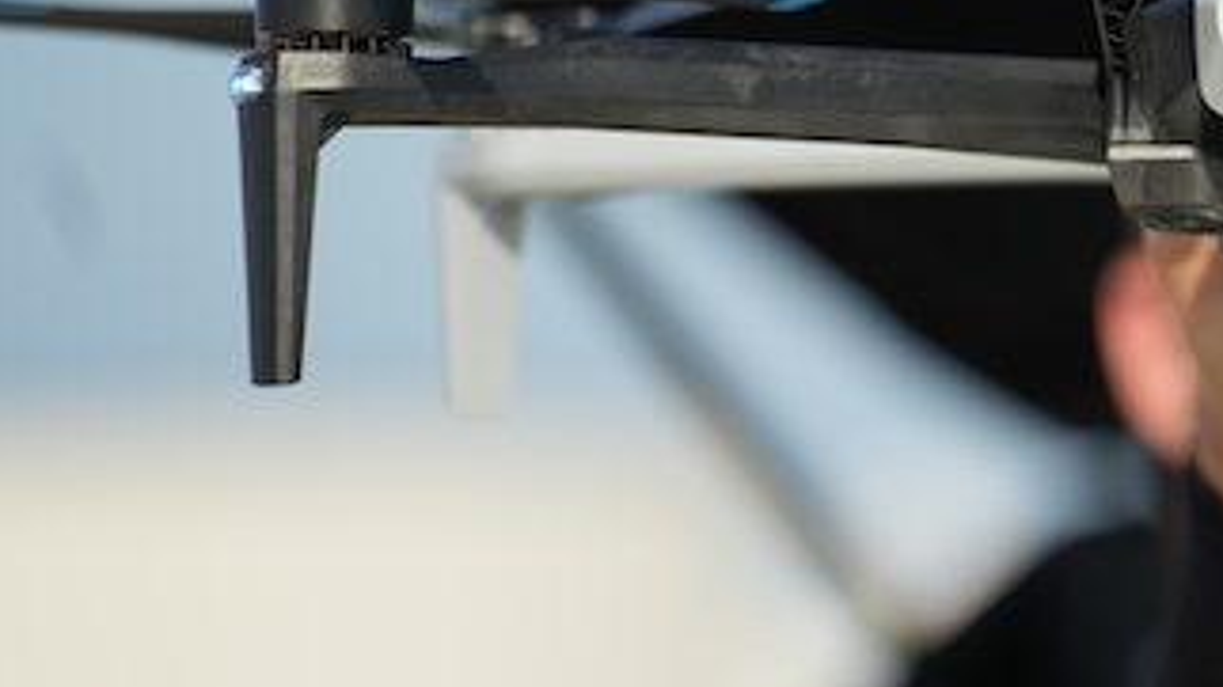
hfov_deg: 5.5
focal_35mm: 390
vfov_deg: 3.1
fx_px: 12645
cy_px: 59
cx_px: 1383
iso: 125
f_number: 2.8
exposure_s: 1/3200
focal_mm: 150
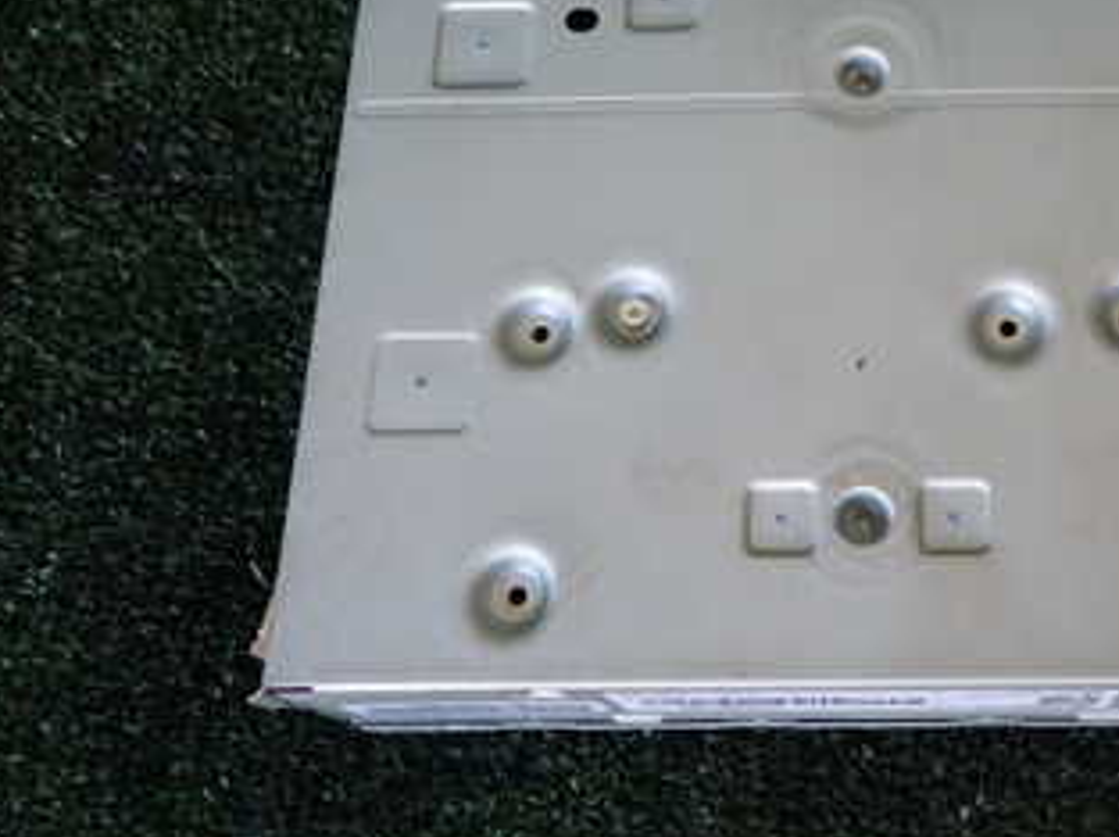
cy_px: 204
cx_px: 876
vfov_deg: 29.7
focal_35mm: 48
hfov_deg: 38.4
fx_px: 1550
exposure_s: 1/60
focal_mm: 4.5
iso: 125
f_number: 2
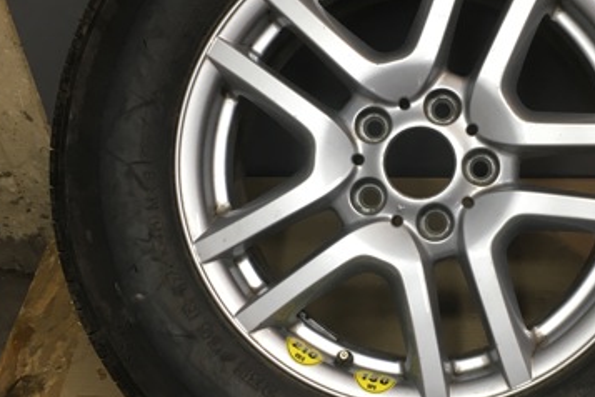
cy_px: 196
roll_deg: +1.4
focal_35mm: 54
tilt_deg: -44.8
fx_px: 892
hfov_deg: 36.5
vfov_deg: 25.1
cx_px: 402
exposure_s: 1/33
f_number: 2.2
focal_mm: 4.15
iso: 25
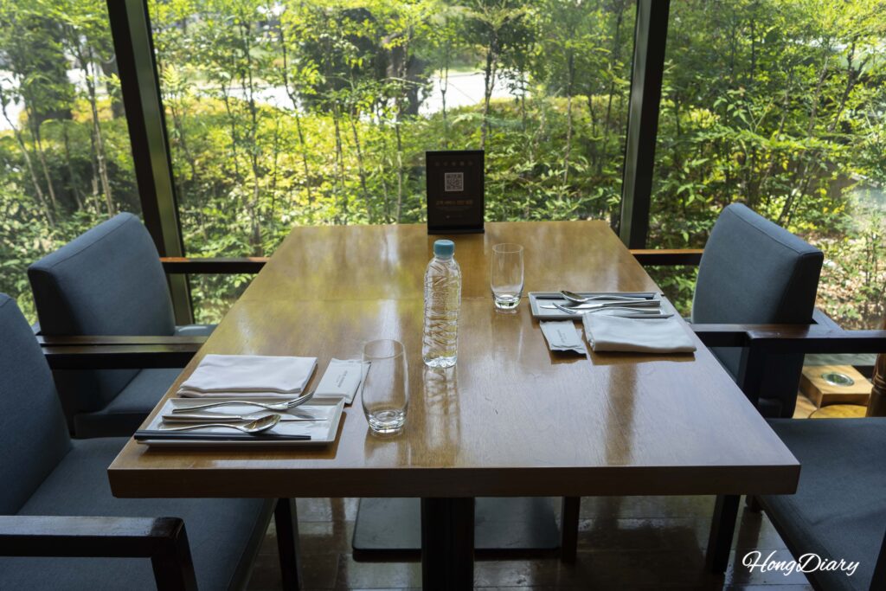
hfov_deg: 65.5
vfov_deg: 46.4
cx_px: 443
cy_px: 296
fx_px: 689
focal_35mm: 28
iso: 100
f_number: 5
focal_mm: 28
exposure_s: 1/80
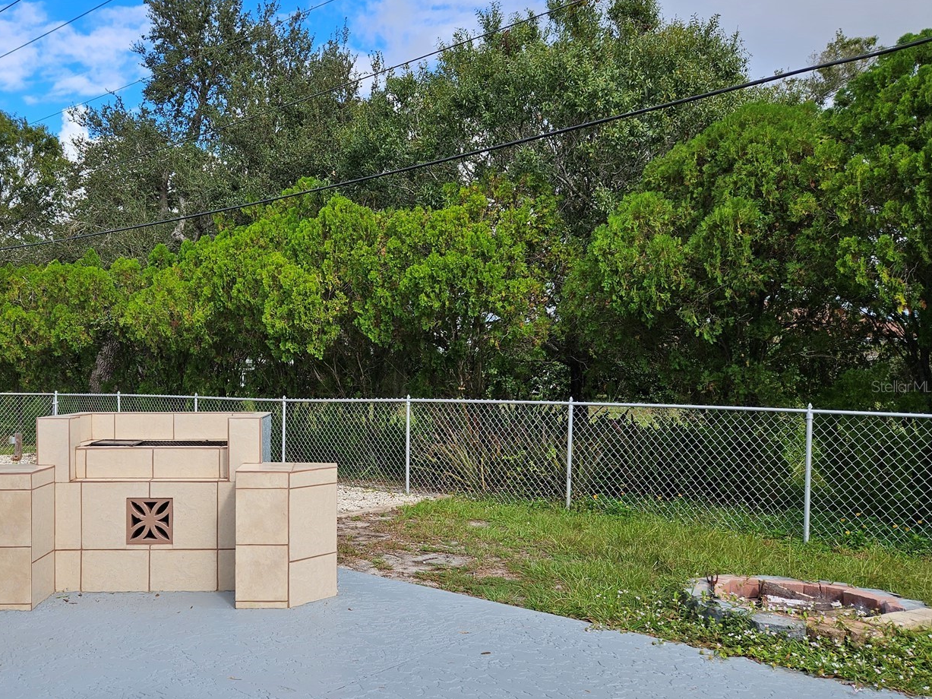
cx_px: 336
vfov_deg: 46.7
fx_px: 808
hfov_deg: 59.0
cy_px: 386
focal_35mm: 30
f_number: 1.8
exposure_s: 1/1563
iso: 32
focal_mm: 5.4
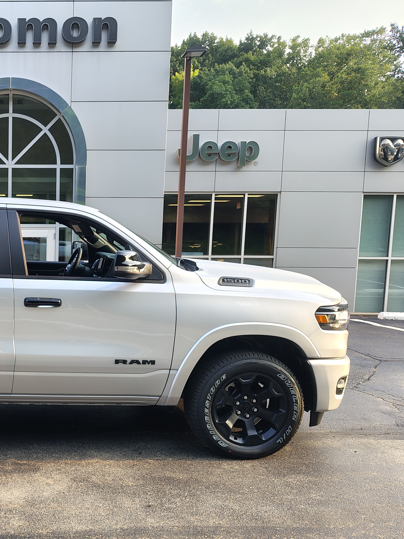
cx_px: -14
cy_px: 306
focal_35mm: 39
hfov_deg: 33.2
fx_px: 607
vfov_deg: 47.7
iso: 100
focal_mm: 5.56
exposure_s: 1/173
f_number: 1.8
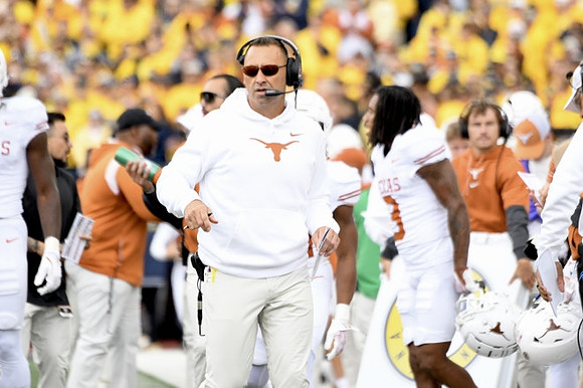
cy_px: 194
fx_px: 9711
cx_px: 292
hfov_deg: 3.4
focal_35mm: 600
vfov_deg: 2.3
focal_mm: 400
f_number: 5.6
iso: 1250
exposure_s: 1/1000
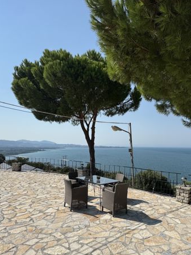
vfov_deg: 75.8
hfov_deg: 60.4
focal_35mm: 22
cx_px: 117
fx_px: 162
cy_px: 148
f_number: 2.2
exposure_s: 1/3390
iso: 50
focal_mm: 2.22
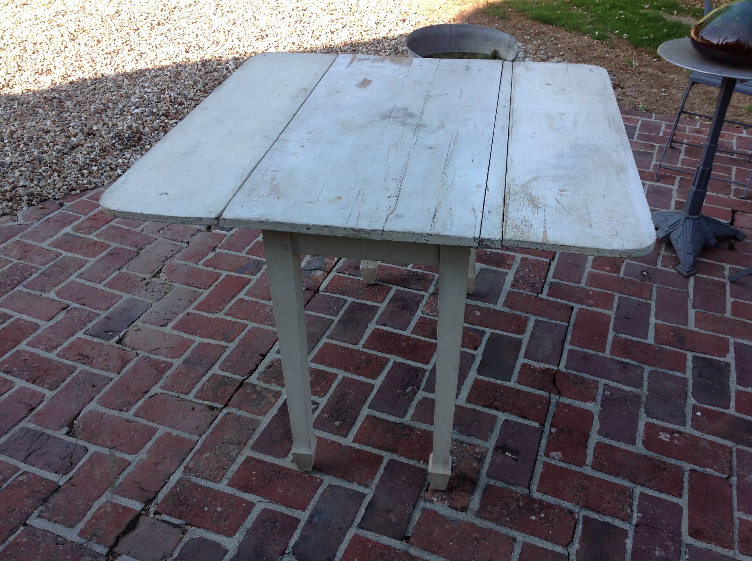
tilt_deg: -34.2
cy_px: 280
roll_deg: +0.7
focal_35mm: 35
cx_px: 376
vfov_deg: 40.6
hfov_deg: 52.7
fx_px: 759
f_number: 2.4
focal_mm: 4.28
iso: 50
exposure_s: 1/373
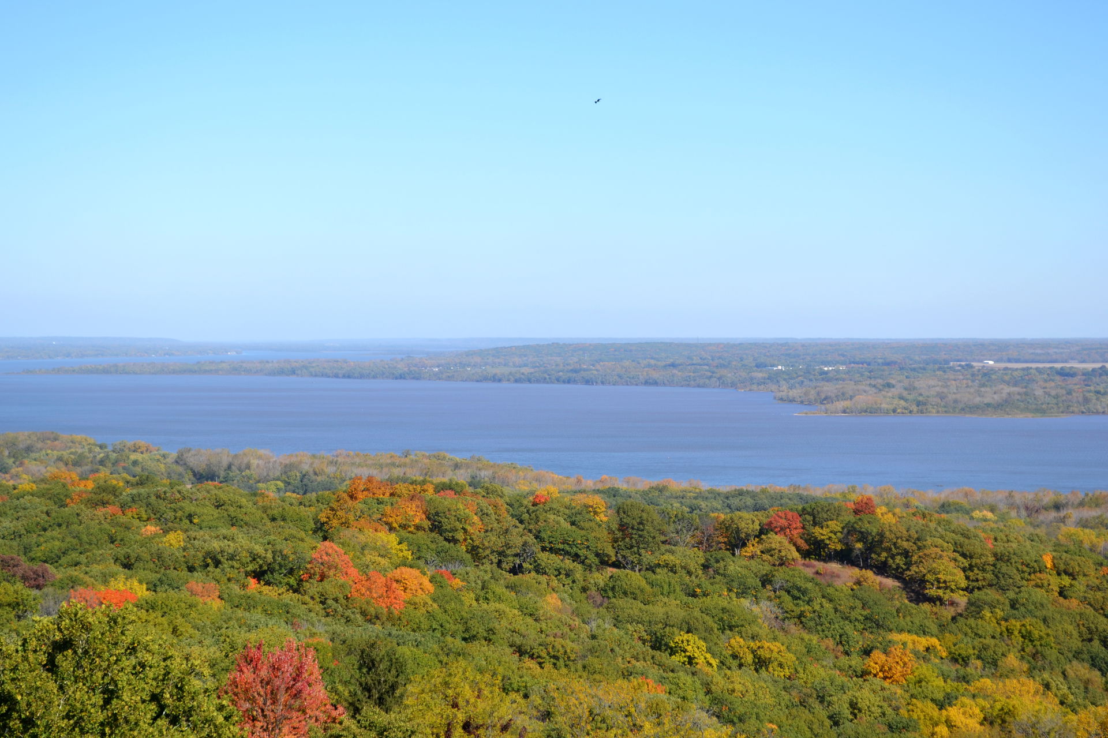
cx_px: 554
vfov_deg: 16.5
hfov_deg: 24.6
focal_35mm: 82
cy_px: 369
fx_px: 2538
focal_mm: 55
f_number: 8
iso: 100
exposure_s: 1/250
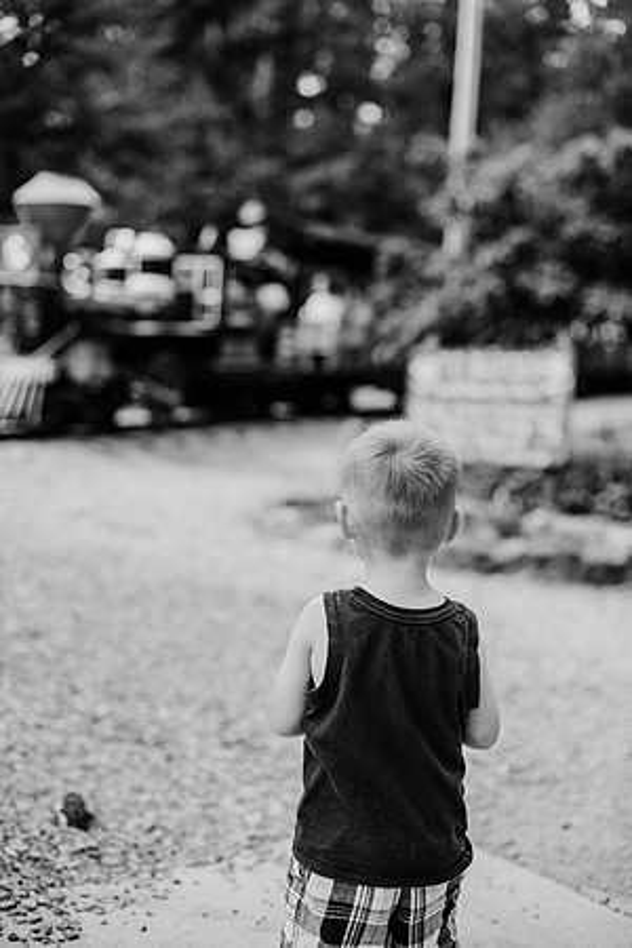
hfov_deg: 27.0
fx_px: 1317
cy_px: 474
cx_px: 316
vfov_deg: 39.6
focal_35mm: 50
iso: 200
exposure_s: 1/1250
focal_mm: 50
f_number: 2.2
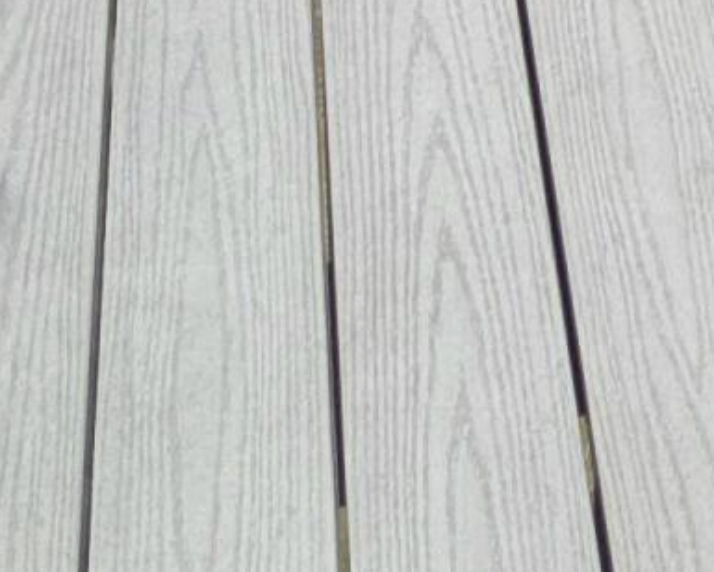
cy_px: -1398
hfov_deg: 17.4
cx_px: 1074
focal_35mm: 99
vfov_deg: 9.5
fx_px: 2092
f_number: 2.2
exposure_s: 1/1667
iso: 50
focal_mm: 2.2
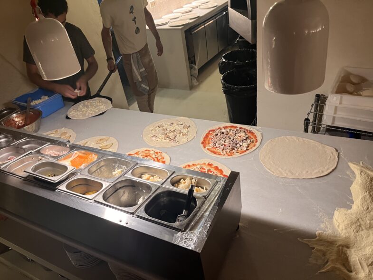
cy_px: 140
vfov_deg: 53.1
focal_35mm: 26
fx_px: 280
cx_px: 186
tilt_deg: -35.2
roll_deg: +10.6
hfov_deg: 67.3
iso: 200
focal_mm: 5.1
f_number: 1.6
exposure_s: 1/50
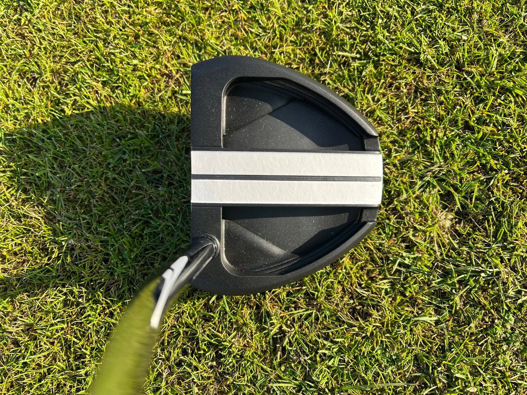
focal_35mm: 26
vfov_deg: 53.1
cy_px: 198
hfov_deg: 67.3
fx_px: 396
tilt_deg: -79.7
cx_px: 264
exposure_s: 1/742
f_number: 1.6
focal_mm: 5.1
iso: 50
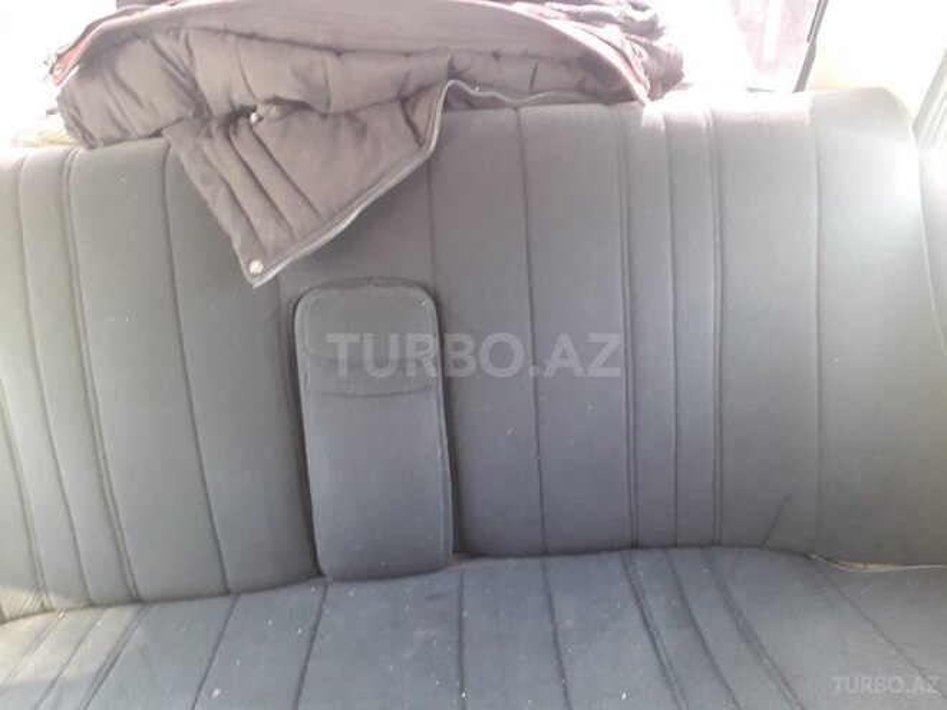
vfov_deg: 51.4
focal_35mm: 27
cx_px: 474
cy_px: 355
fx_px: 739
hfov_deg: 65.3
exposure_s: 1/25
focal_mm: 3.6
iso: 160
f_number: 1.9
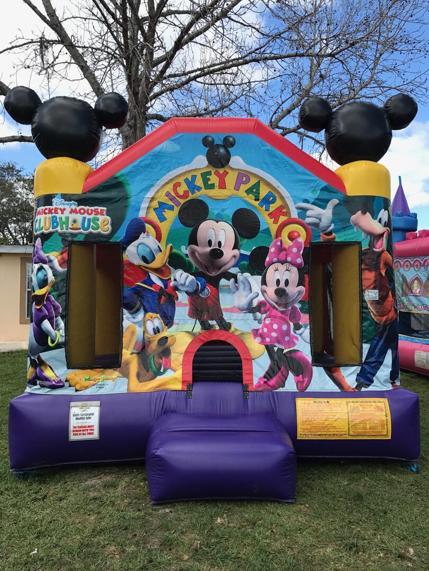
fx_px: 463
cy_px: 286
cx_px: 214
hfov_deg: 49.7
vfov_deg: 63.4
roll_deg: -1.6
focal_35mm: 28
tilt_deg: +2.0
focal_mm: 3.99
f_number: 1.8
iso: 20
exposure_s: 1/1030
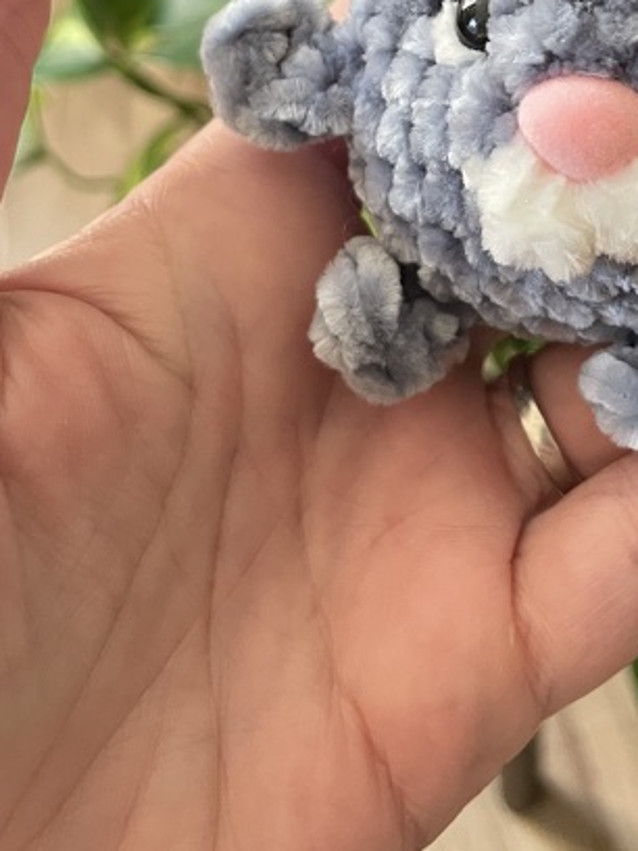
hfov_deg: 27.6
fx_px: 1253
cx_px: 559
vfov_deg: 34.9
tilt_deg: -44.7
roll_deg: -0.3
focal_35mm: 51
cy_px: 52
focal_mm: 4.2
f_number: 1.6
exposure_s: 1/60
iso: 250
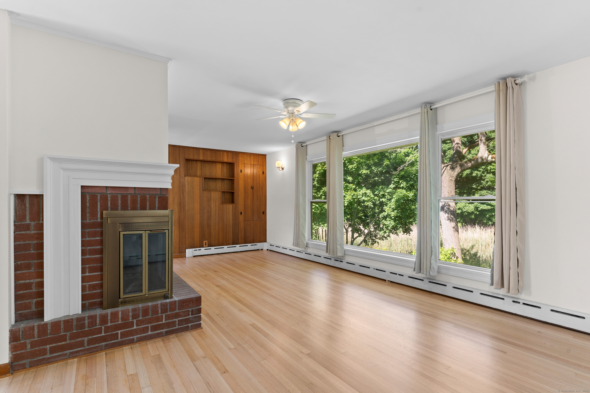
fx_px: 279
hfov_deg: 93.3
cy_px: 196
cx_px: 295
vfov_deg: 70.4
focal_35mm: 17
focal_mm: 17
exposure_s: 1/4
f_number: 9
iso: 250
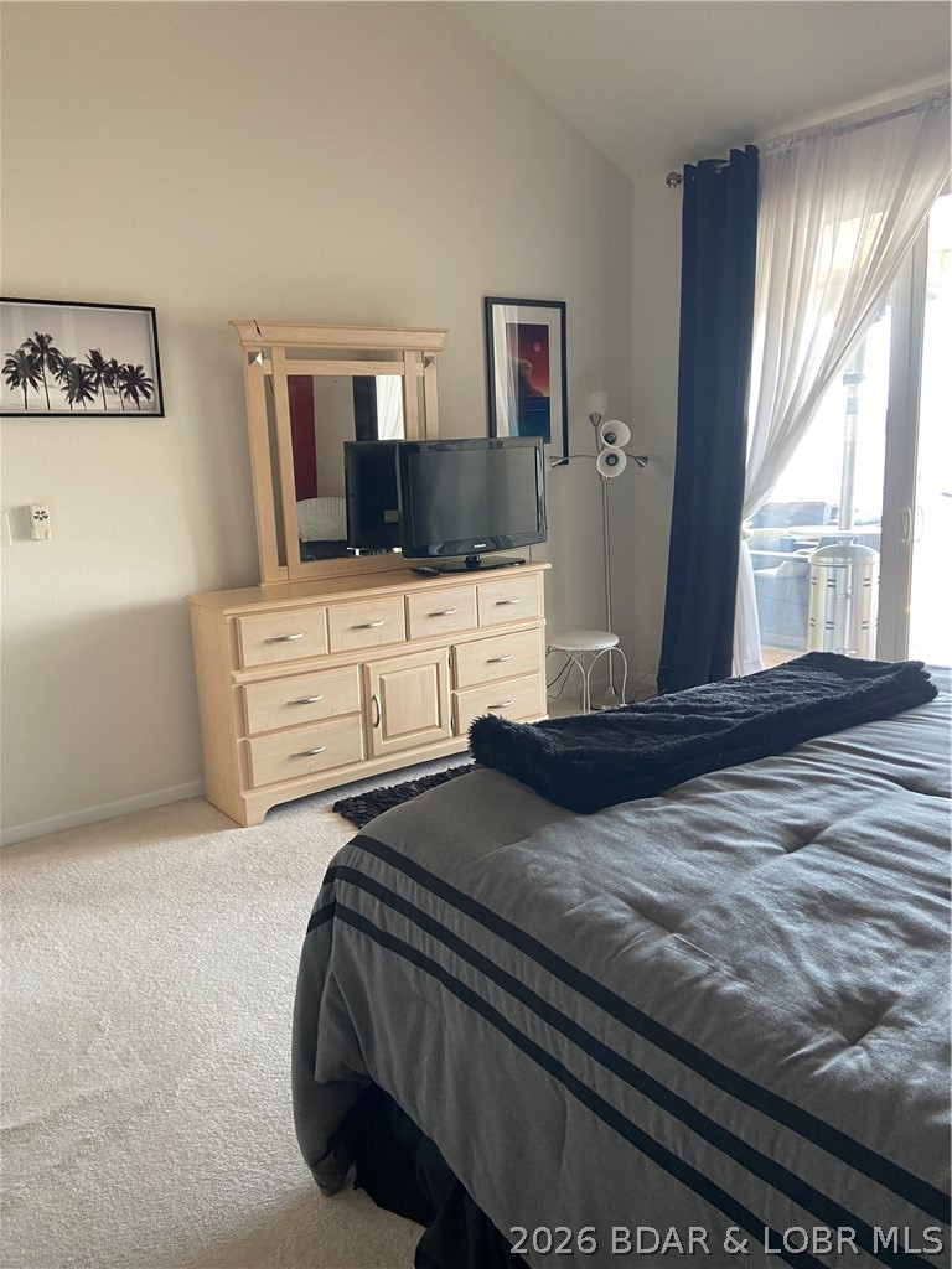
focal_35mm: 26
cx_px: 476
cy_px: 634
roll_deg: +3.8
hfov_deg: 53.1
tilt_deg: -8.6
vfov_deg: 67.3
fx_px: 953
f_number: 1.8
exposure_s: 1/60
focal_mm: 4.25
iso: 160
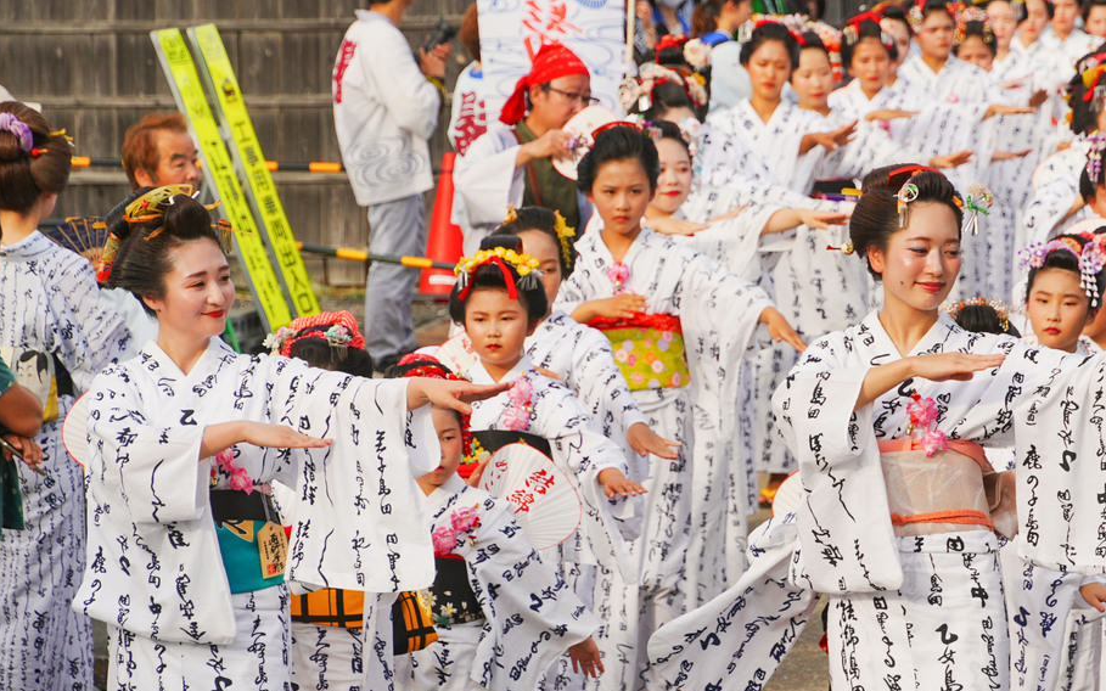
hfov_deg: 9.5
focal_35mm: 221
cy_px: 389
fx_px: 6652
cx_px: 679
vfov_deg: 5.9
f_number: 6.3
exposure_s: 1/640
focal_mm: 105
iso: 125
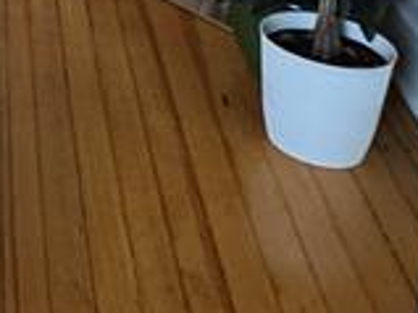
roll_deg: +0.2
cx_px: -347
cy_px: -291
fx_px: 1086
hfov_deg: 17.4
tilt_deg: -13.7
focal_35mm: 90
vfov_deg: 14.1
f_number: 2.2
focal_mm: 2.22
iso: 400
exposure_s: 1/60
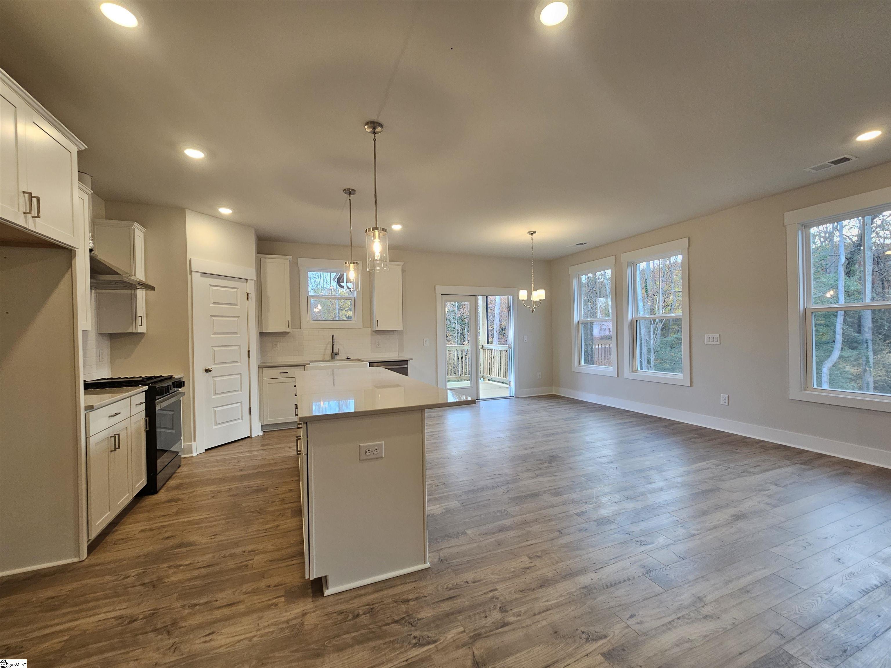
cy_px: 334
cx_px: 446
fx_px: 335
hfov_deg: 106.2
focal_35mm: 13
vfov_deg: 89.9
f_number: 2.2
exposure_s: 1/60
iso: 125
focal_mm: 2.2
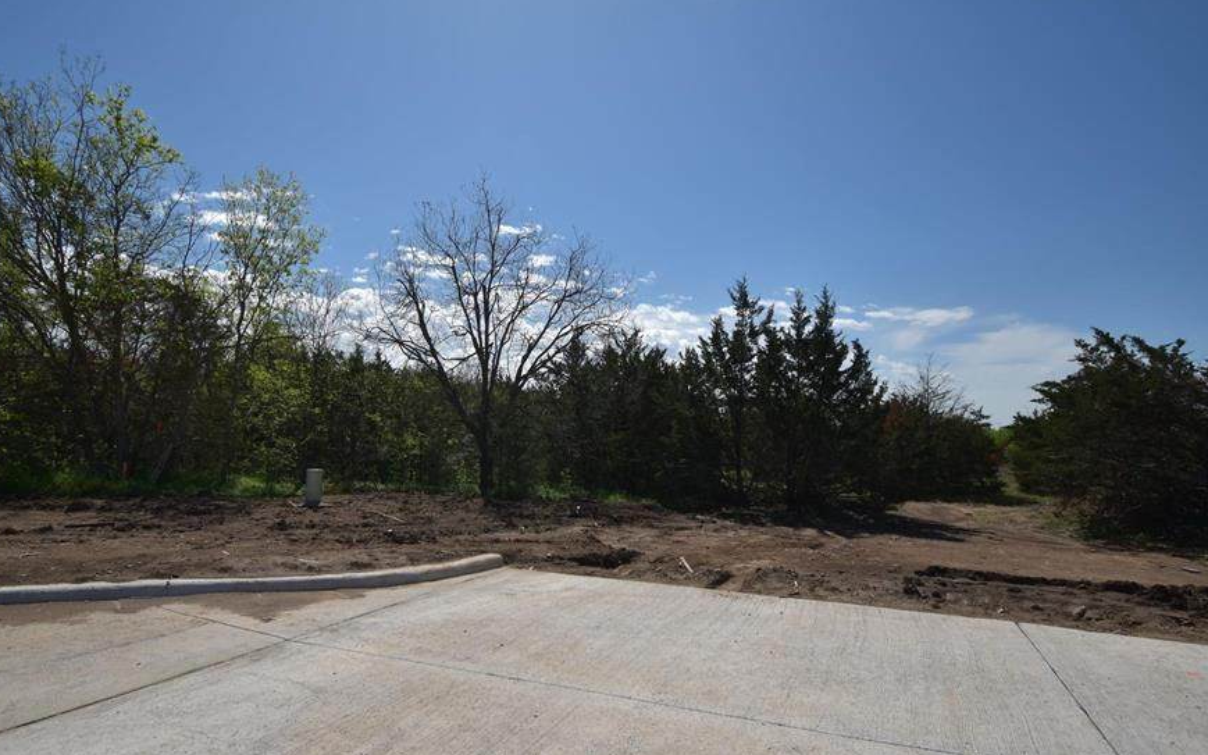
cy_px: 400
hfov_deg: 90.8
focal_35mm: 18
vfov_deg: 64.9
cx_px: 541
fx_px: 593
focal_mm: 10
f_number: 4.5
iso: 100
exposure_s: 1/1600
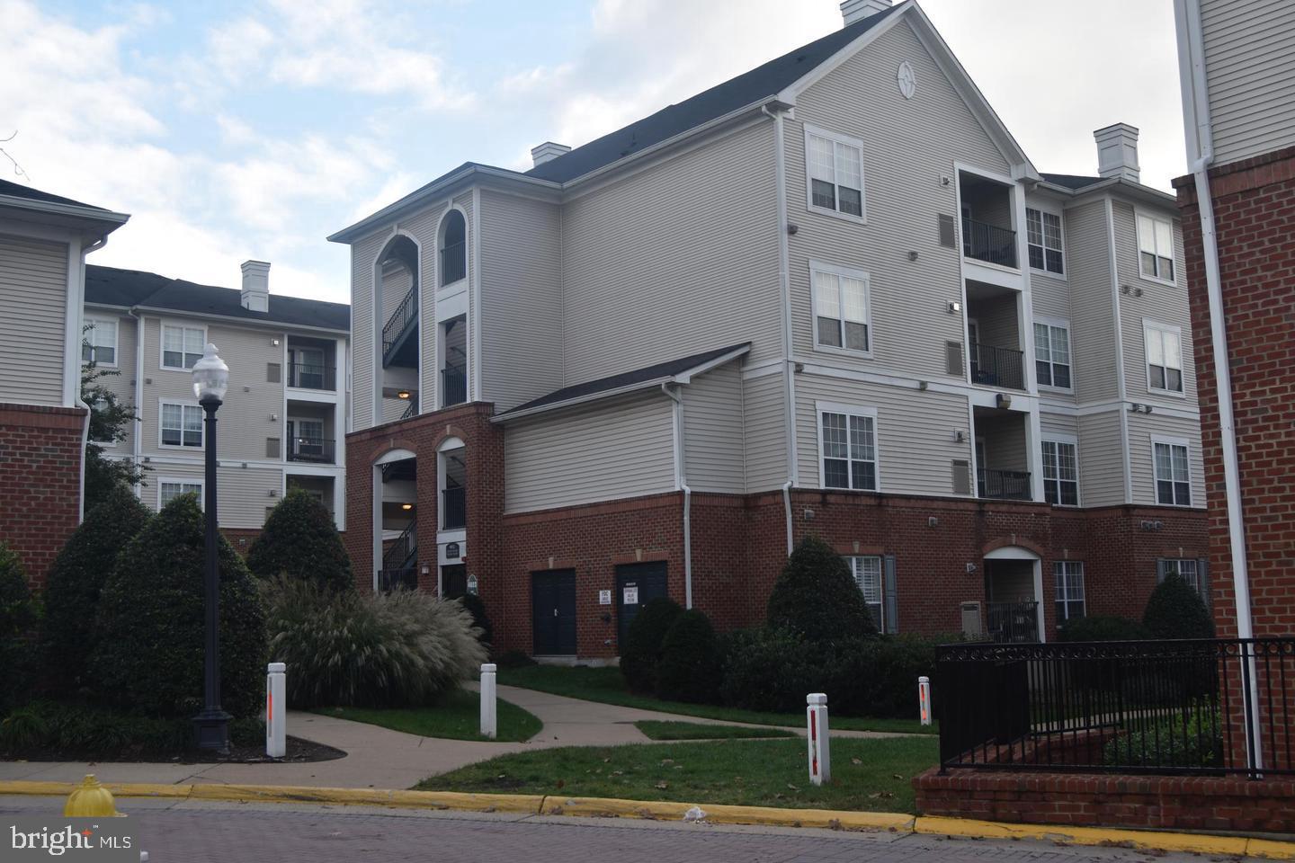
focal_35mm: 39
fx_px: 1403
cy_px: 432
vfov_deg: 34.2
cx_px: 648
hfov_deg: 49.6
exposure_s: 1/200
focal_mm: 26
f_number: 7.1
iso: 100
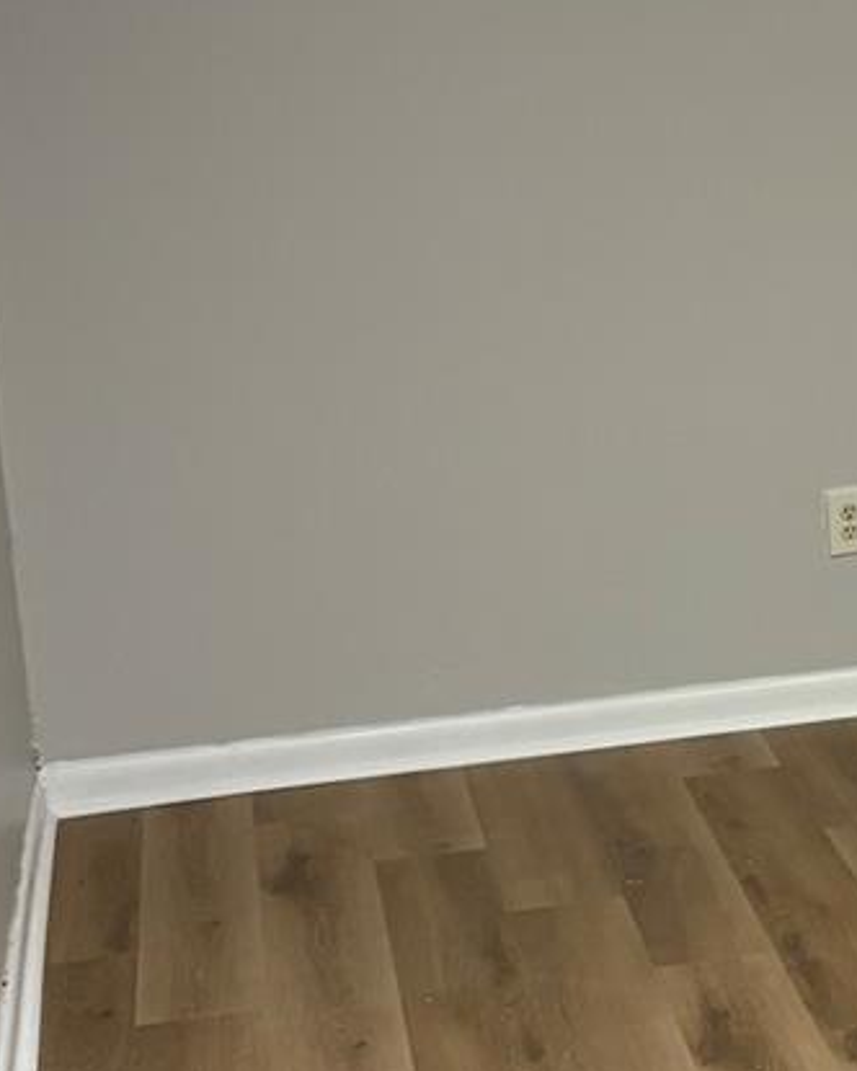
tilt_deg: -12.0
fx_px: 2980
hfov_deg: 15.7
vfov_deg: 20.4
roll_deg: +2.5
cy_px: 508
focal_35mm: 94
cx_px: 1038
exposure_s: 1/60
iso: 200
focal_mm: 5.96
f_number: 1.6
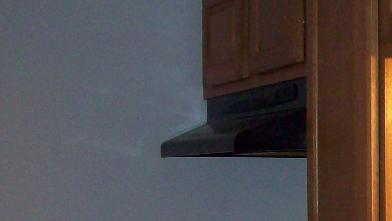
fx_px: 1133
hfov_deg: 18.2
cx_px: 523
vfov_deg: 11.0
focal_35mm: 109
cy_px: 236
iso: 200
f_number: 2.7
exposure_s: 1/64
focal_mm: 6
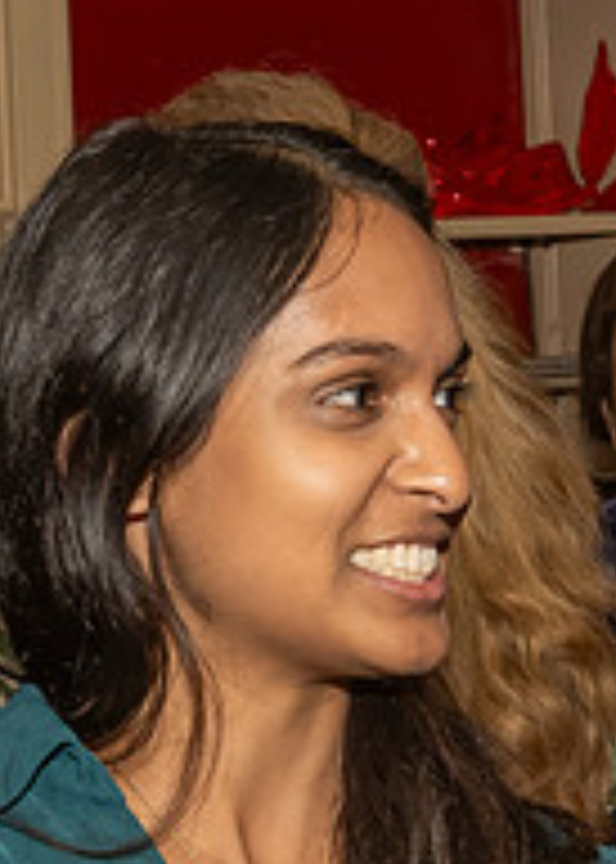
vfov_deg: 9.1
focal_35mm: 219
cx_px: 329
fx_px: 5368
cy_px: 833
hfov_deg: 6.6
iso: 640
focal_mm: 38
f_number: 8
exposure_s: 1/200
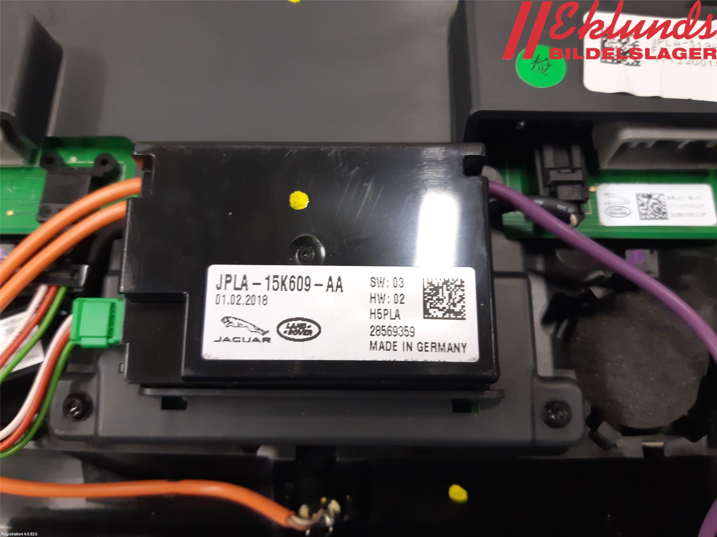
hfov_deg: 67.3
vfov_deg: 53.1
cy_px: 268
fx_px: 539
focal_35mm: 26
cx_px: 358
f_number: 1.7
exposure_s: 1/50
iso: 200
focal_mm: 3.93
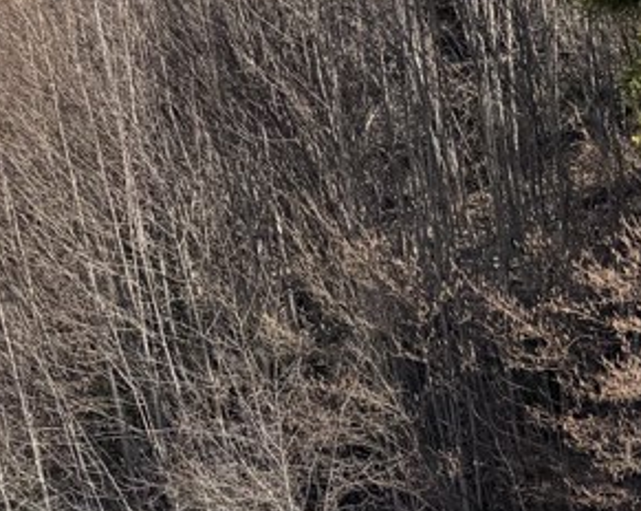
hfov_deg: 14.2
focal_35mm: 129
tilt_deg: -15.4
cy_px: 1244
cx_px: 886
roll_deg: +2.1
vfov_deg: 10.3
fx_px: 2444
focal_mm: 6.76
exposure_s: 1/3096
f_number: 1.78
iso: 80
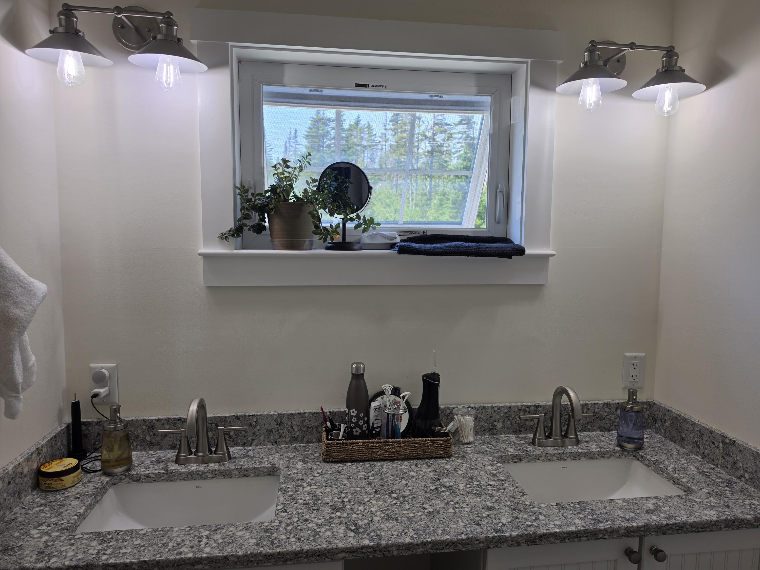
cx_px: 380
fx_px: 505
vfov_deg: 58.9
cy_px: 285
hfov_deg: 73.9
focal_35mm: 23
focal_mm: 6.5
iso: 12
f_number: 1.4
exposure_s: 1/120
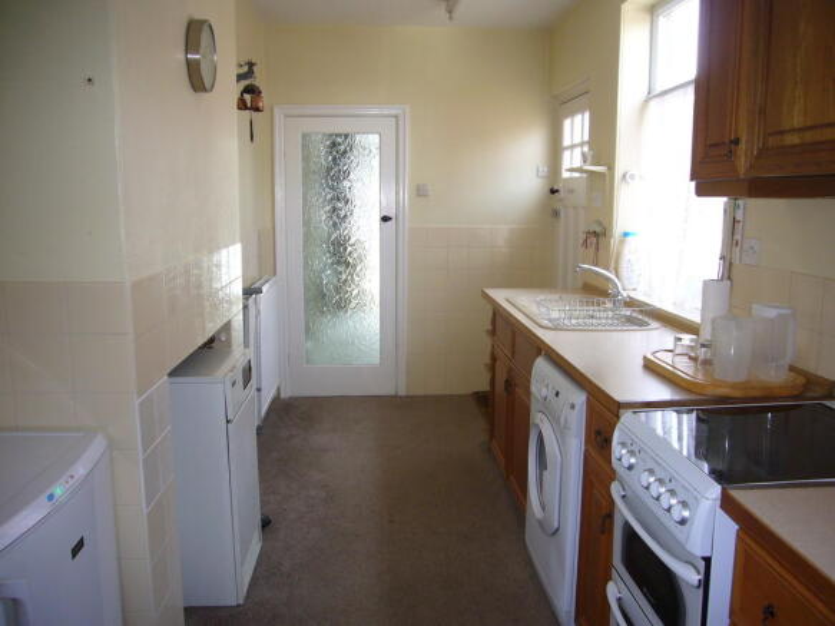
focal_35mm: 28
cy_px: 313
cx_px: 418
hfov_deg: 63.5
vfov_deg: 49.7
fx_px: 675
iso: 100
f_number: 2.8
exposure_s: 1/30
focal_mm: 4.6
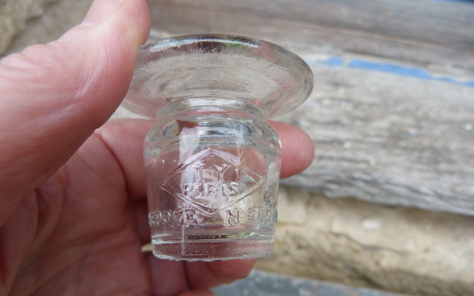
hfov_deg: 68.4
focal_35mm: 27
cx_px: 241
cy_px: 175
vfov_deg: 45.8
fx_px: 349
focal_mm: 4.5
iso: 80
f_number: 2.8
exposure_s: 1/60
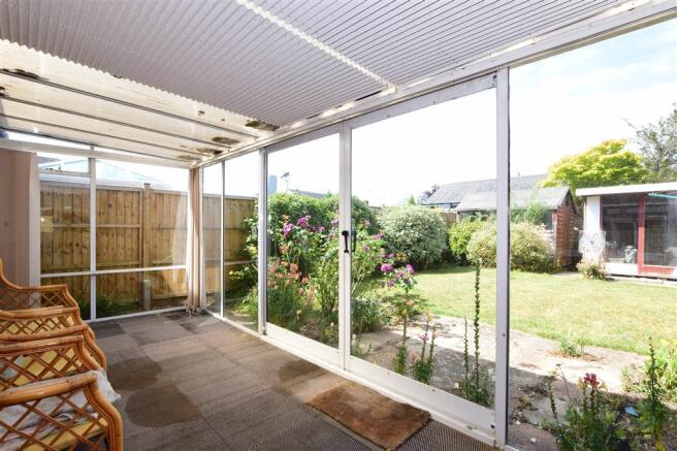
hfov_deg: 92.5
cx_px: 338
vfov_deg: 69.6
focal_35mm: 17
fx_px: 324
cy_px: 226
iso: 400
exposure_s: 1/60
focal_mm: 11.5
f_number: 13
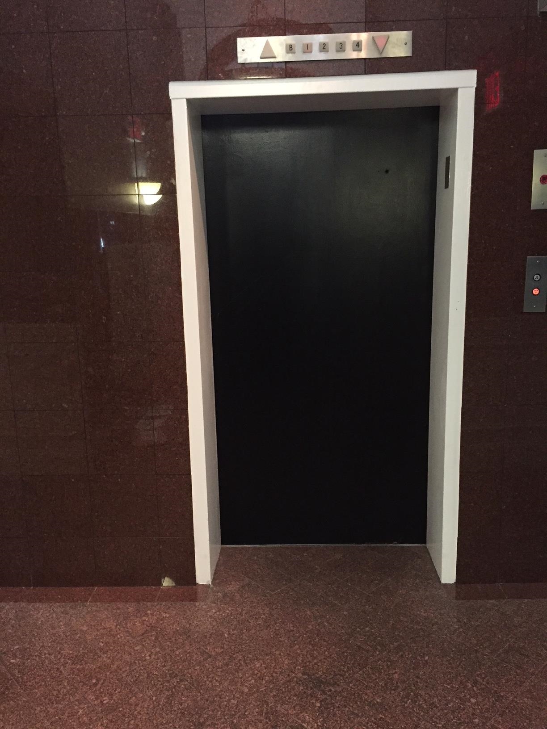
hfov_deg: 48.2
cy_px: 364
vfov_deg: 61.7
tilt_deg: -9.2
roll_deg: +0.6
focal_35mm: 29
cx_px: 274
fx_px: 611
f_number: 2.2
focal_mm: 4.15
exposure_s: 1/15
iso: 250
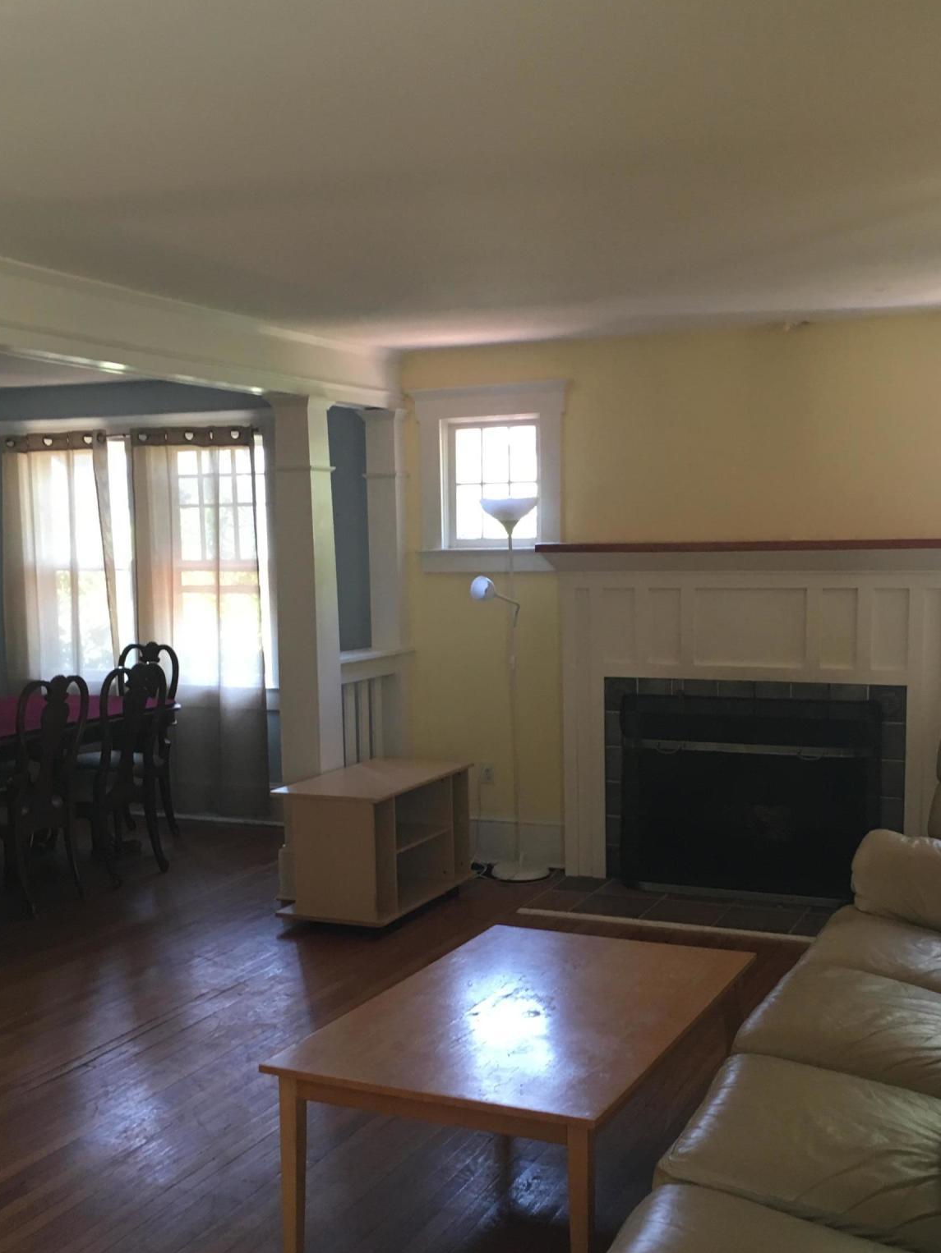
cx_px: 532
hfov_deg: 37.7
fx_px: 1377
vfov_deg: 48.8
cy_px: 723
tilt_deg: -8.3
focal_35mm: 38
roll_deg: +0.1
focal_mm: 4.15
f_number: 2.2
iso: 100
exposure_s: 1/30
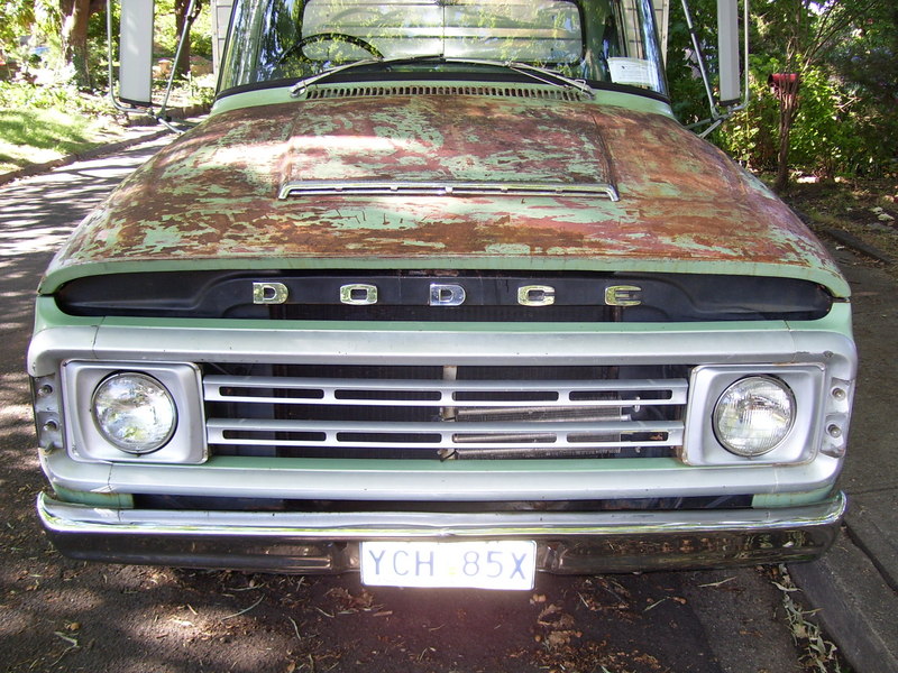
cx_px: 449
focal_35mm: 36
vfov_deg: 39.7
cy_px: 336
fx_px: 934
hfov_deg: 51.4
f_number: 2.7
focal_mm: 6
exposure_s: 1/60
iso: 80
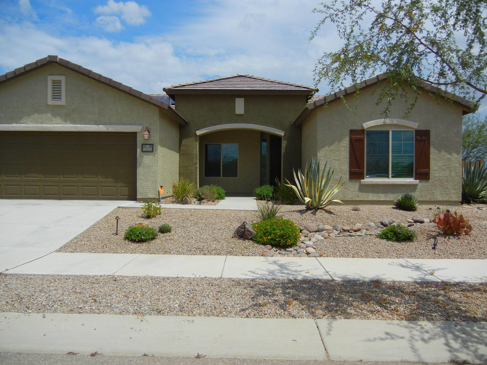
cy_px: 182
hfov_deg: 60.0
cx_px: 244
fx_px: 422
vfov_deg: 46.8
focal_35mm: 30
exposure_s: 1/856
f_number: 7
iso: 160
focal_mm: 5.4
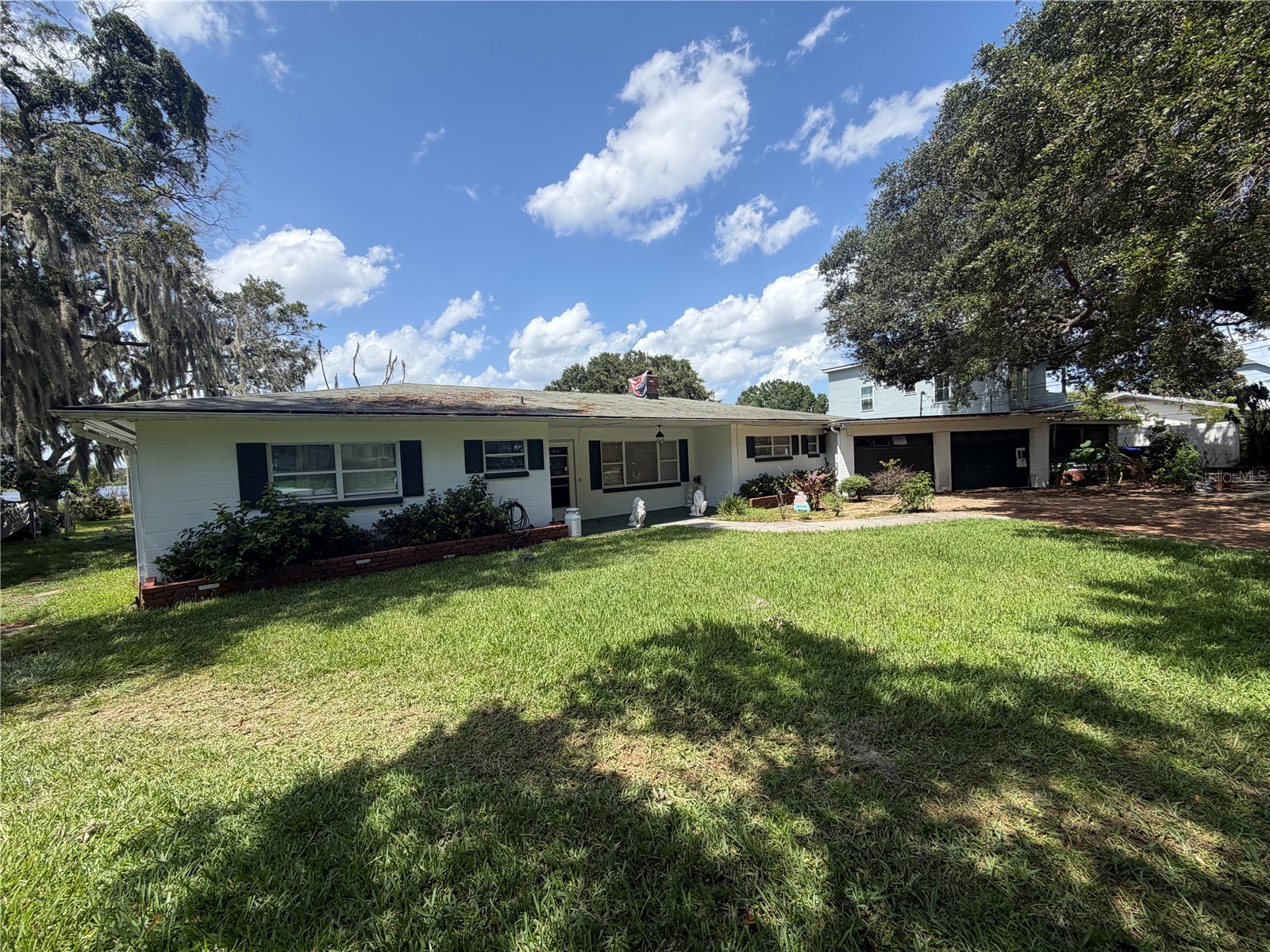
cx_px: 635
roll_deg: +3.2
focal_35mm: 14
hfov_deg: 102.1
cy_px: 476
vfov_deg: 85.7
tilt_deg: -1.7
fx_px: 514
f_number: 2.2
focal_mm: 2.22
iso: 25
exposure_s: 1/770
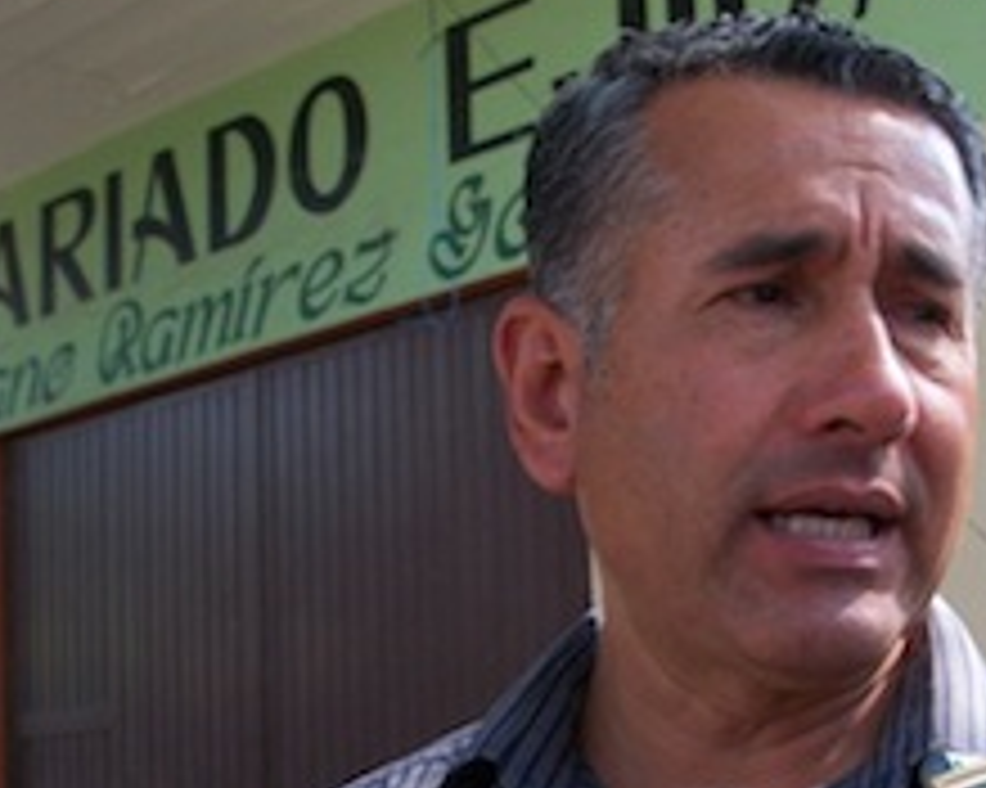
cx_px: 599
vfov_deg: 19.5
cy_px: 565
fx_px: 2275
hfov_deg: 24.4
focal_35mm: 78
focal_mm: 6.3
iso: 80
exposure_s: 1/160
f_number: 3.1
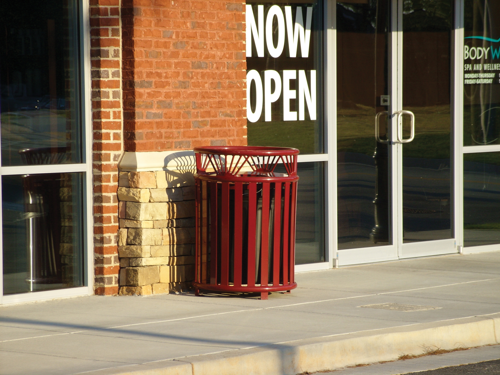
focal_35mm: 190
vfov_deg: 7.8
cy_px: 188
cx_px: 250
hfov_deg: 10.4
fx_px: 2744
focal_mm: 39
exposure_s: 1/201
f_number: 6.3
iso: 50
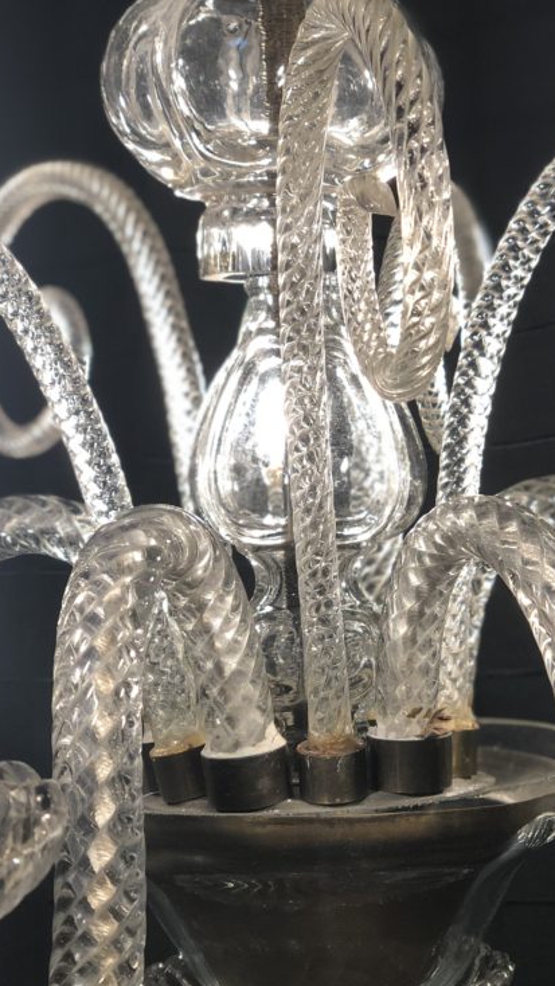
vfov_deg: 26.8
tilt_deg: +1.2
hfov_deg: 15.2
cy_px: 559
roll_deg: +2.0
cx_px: 421
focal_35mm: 79
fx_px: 2066
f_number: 2.4
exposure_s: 1/50
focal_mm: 6
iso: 32
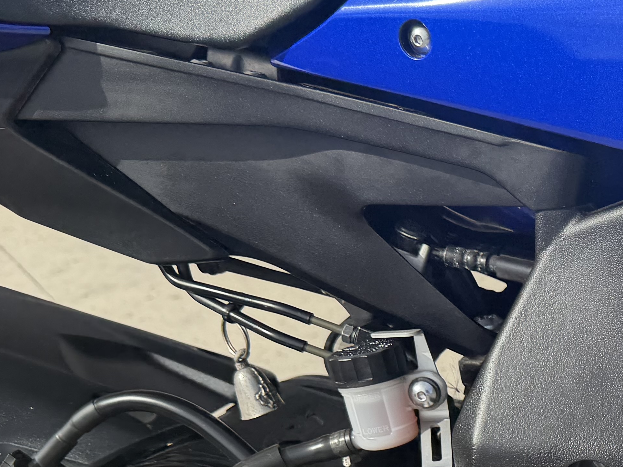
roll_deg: +1.5
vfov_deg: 20.0
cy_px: 473
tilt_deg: -29.6
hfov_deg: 24.4
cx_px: 783
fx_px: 1278
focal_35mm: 71
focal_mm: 6.76
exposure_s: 1/1949
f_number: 1.78
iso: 100
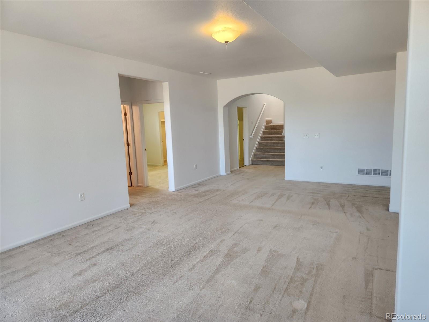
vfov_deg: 58.9
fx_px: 285
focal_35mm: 23
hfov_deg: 73.9
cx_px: 214
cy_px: 161
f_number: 1.8
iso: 160
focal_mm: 5.4
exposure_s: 1/120
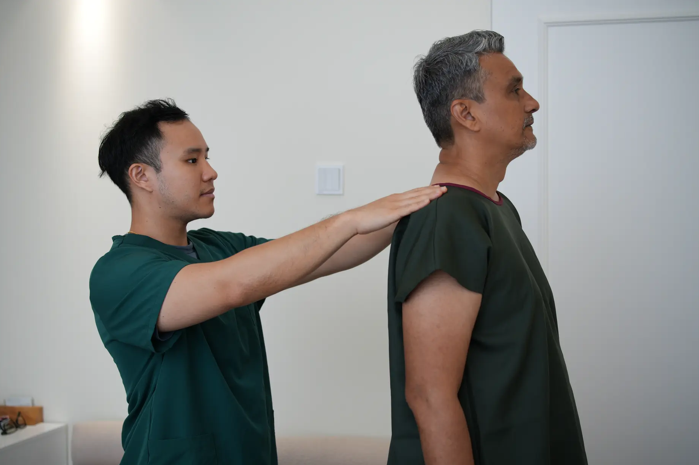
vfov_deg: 25.3
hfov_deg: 37.2
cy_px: 236
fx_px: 1039
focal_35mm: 54
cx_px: 351
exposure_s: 1/160
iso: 125
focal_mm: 35
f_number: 2.2
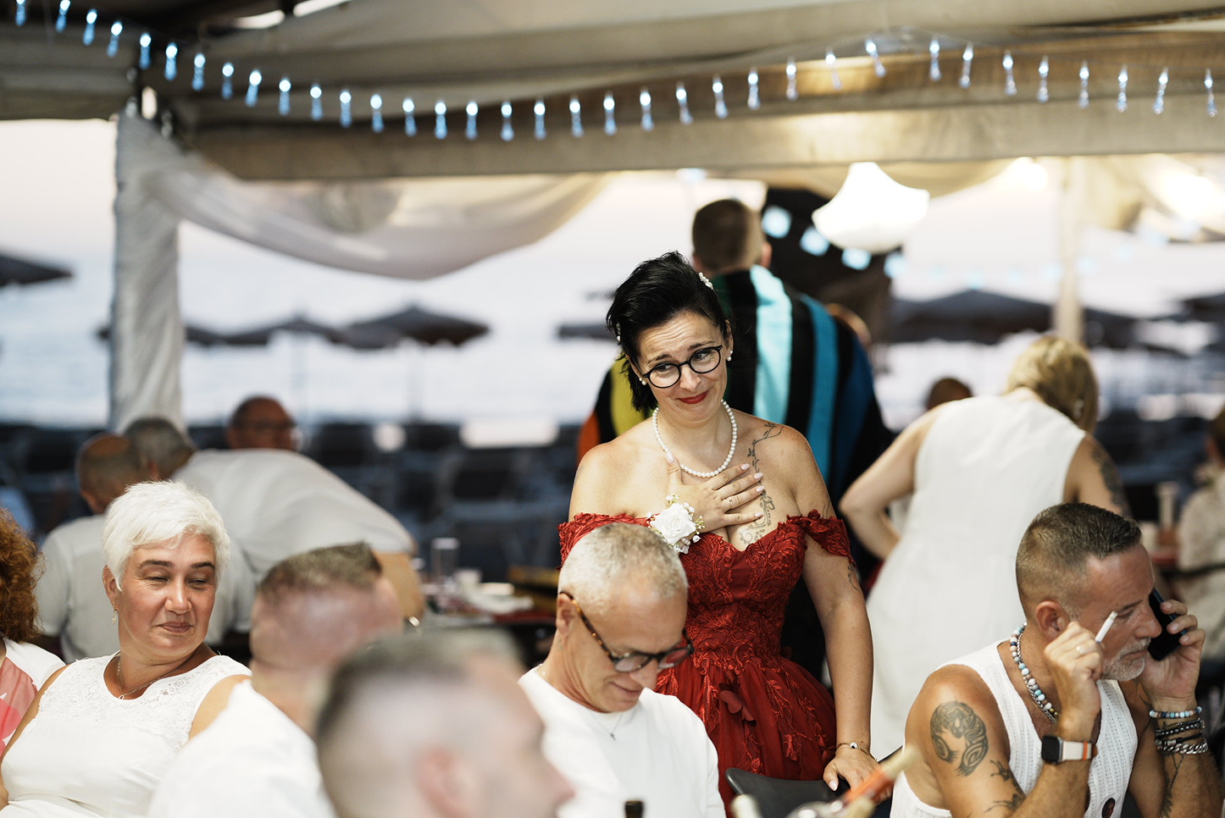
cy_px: 401
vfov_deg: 14.4
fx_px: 3234
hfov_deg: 21.4
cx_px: 676
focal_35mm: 95
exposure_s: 1/125
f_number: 1.8
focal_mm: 85
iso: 1000
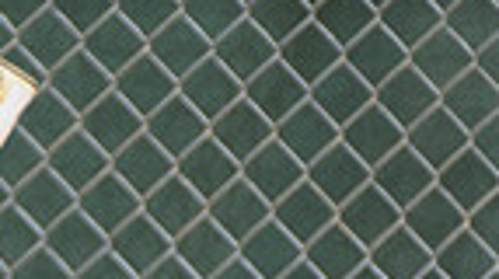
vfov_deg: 0.5
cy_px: 994
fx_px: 33617
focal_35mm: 2544
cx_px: 2
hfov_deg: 0.9
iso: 400
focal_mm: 400
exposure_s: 1/1600
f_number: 4
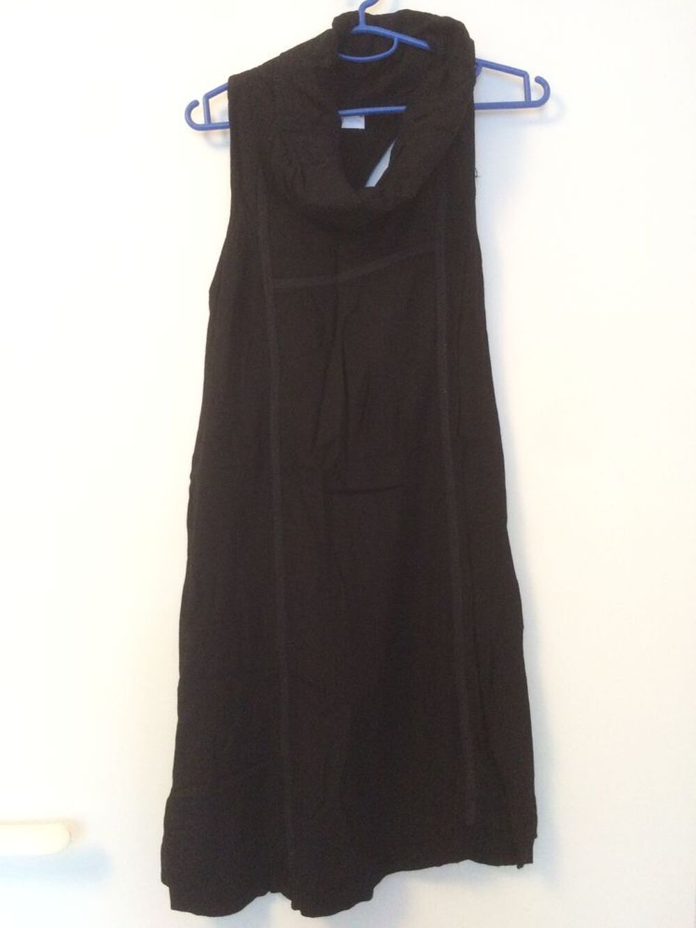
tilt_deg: -0.5
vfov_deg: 61.7
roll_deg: -2.2
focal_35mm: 29
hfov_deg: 48.2
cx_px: 348
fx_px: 777
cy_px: 464
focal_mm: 4.15
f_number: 2.2
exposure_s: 1/17
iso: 250
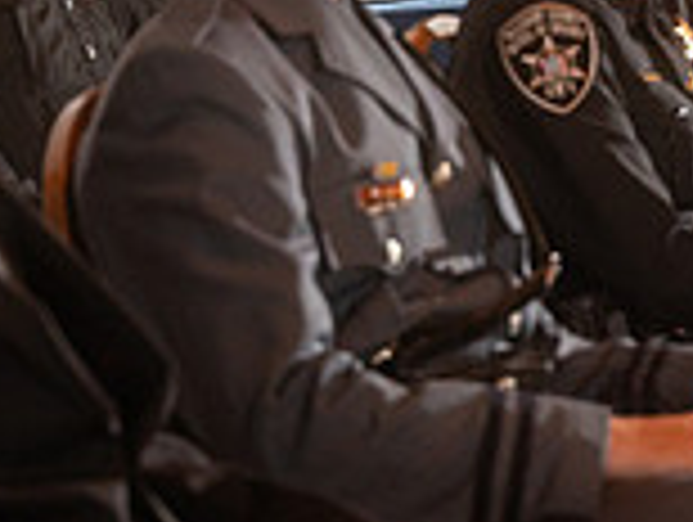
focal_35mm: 253
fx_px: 5073
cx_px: 513
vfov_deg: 5.9
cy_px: 58
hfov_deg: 7.8
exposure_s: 1/200
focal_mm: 70
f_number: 4
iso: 1000
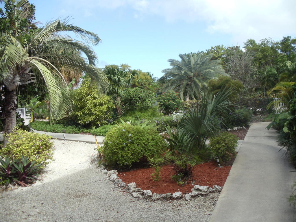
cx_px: 148
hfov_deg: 42.9
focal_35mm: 44
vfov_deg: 32.9
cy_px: 111
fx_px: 376
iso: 100
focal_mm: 6
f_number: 3.5
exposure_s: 1/500
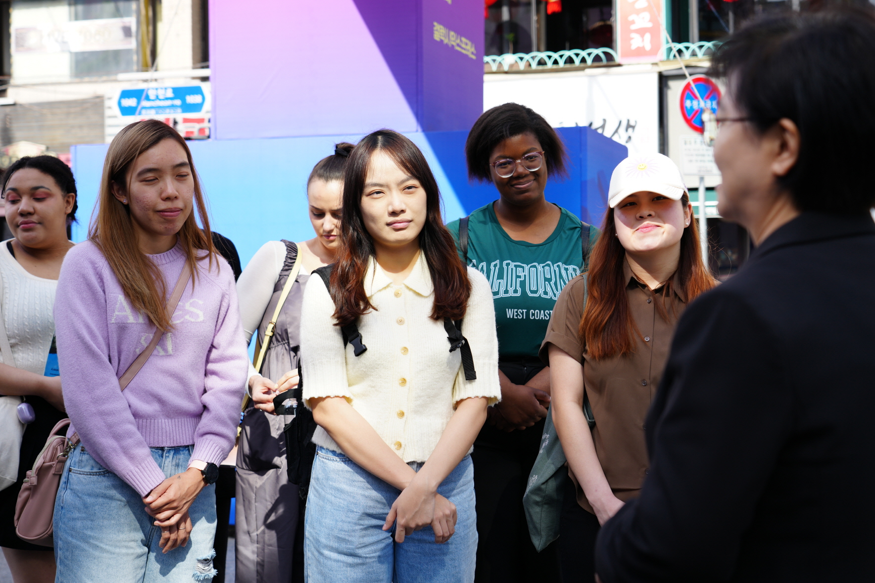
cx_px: 434
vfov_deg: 23.8
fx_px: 1385
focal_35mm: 57
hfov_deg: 35.1
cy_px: 288
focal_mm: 56
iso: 200
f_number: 5
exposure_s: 1/320
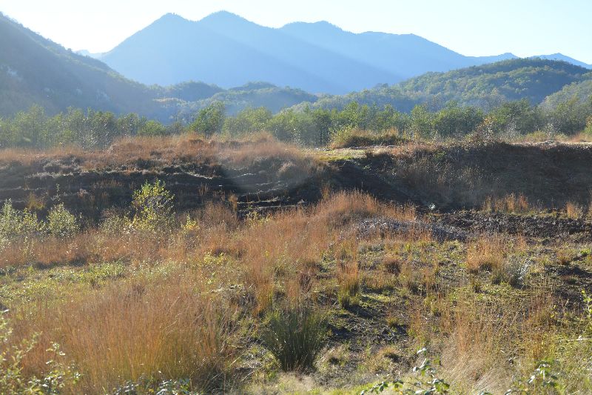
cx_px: 296
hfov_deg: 31.9
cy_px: 198
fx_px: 1036
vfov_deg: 21.6
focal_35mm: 63
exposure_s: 1/200
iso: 200
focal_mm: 42
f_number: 7.1
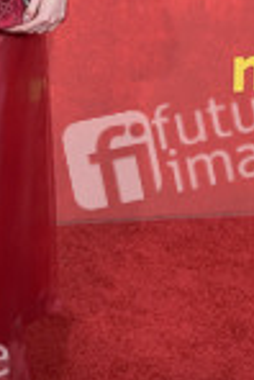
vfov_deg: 20.5
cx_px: -37
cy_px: 21
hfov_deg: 13.8
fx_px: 1024
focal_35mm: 97
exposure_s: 1/1000
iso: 1600
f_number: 6.3
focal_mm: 36
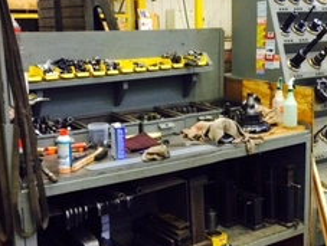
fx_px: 483
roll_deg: +0.5
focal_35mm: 51
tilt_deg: -13.2
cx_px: 187
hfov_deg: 37.4
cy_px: 121
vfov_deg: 28.6
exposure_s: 1/24
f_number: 2.2
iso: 250
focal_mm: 4.15
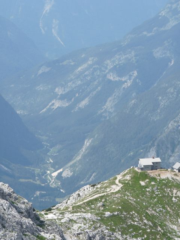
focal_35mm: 213
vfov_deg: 9.3
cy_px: 120
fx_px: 1477
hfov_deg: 7.0
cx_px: 90
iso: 100
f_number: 5.6
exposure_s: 1/500
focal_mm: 37.8
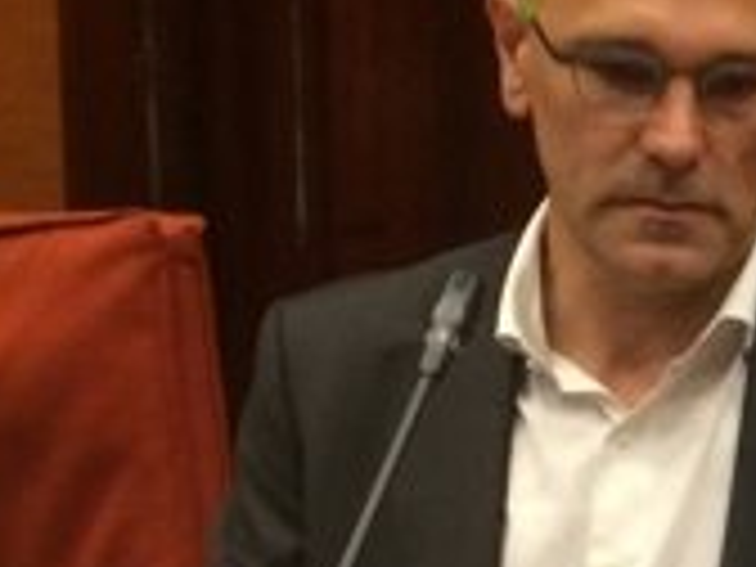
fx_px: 2599
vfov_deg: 12.1
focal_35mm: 119
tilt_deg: -9.6
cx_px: 1035
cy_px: 756
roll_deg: -0.7
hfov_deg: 15.6
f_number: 2.2
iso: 320
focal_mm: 4.15
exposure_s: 1/25
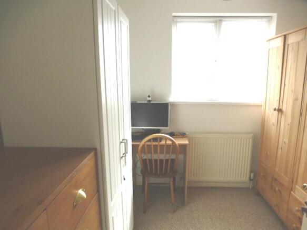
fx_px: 213
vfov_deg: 56.8
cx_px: 154
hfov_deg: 71.6
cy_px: 115
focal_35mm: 24
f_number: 3.3
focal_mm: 4.3
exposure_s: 1/250
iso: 320
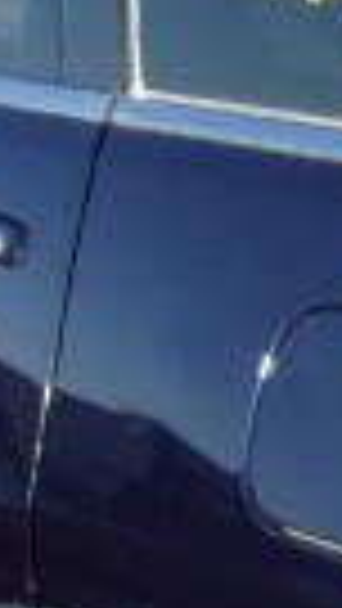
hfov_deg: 7.4
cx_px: 765
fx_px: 2497
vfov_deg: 13.8
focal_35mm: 155
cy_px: 509
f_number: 3.3
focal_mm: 4.3
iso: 80
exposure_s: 1/400
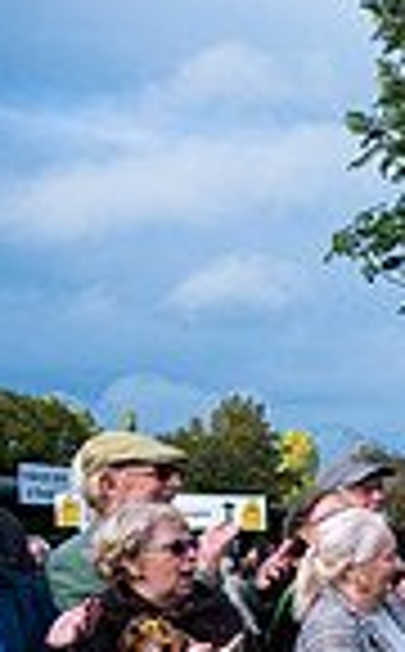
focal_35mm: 98
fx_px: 1739
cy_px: 571
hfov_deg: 10.0
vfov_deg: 20.9
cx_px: 1206
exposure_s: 1/2500
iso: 500
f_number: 4
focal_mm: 24
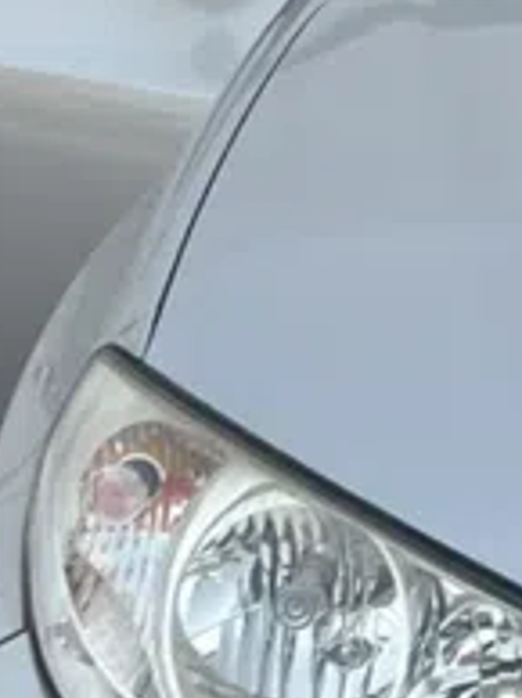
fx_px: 3688
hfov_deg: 7.6
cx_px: 1256
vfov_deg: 10.7
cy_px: -99
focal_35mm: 183
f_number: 1.5
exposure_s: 1/377
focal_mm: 5.7
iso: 50
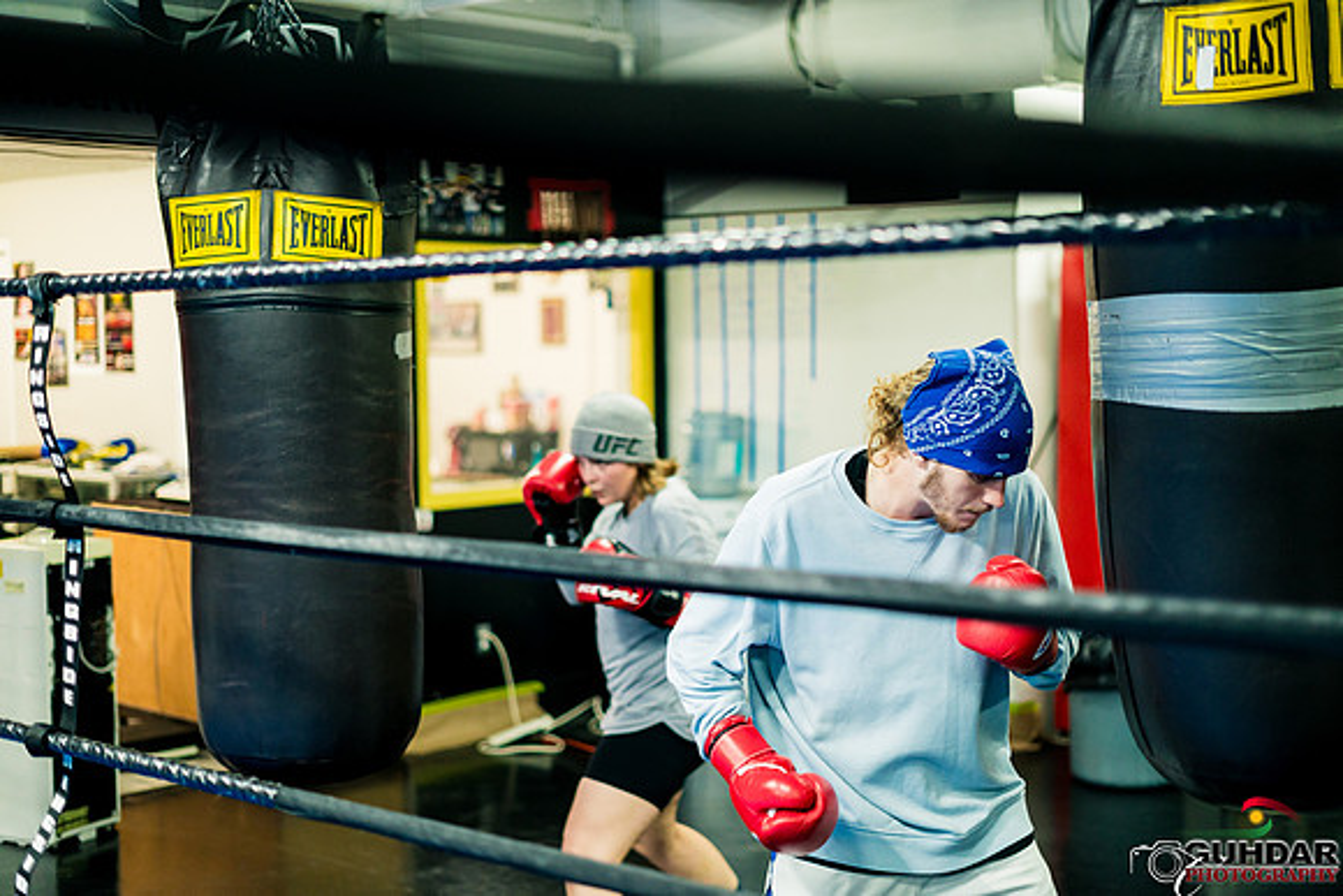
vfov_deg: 27.0
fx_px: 1866
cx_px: 672
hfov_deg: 39.6
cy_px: 448
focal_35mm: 50
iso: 1600
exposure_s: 1/400
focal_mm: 50
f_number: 1.8
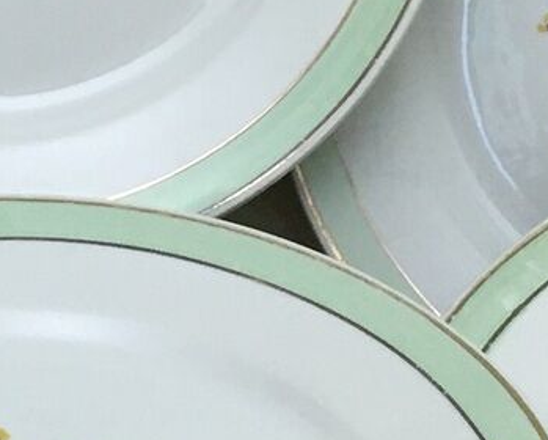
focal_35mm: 162
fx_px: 2630
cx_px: 74
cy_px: 53
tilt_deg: -12.0
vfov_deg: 9.5
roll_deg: +0.4
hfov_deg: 11.8
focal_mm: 4.15
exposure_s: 1/33
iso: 125
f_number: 2.2
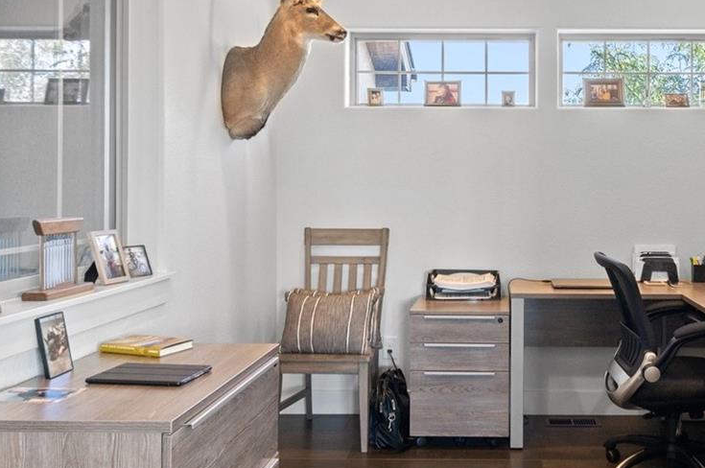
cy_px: 193
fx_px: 724
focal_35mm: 37
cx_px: 498
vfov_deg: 35.7
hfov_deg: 50.5
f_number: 8
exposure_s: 1/15
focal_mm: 17
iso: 400
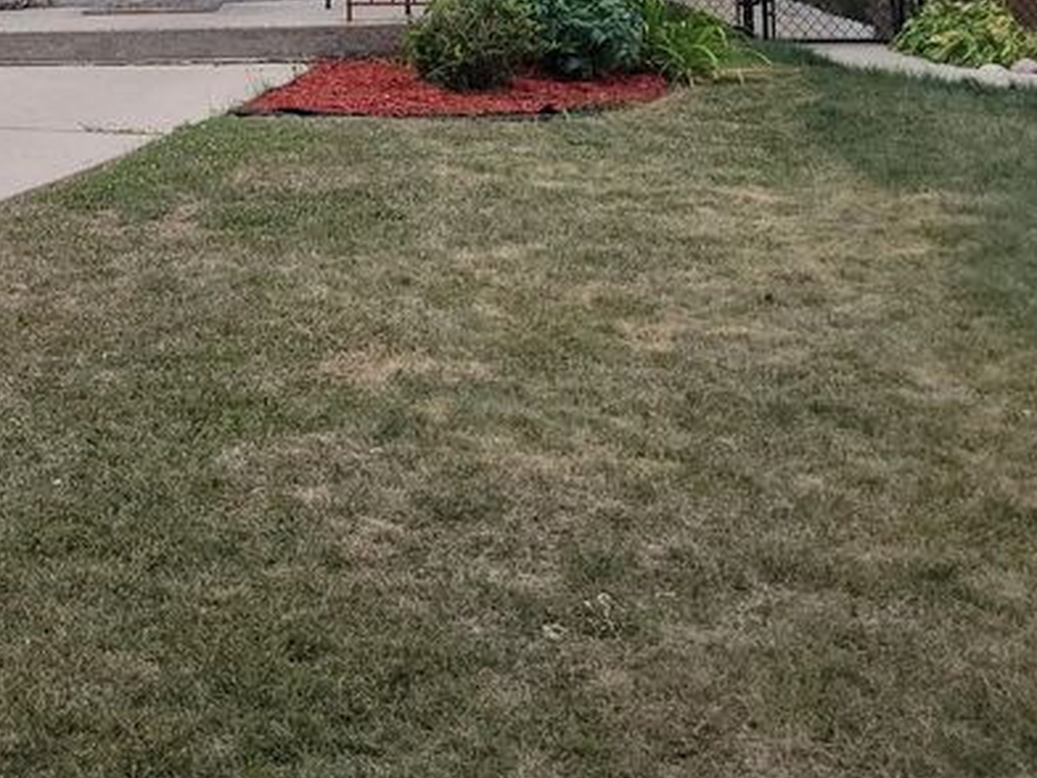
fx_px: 2037
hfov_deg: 27.4
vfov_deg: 20.1
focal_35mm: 68
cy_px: -180
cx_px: 74
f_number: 1.8
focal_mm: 5.4
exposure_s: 1/1195
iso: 40
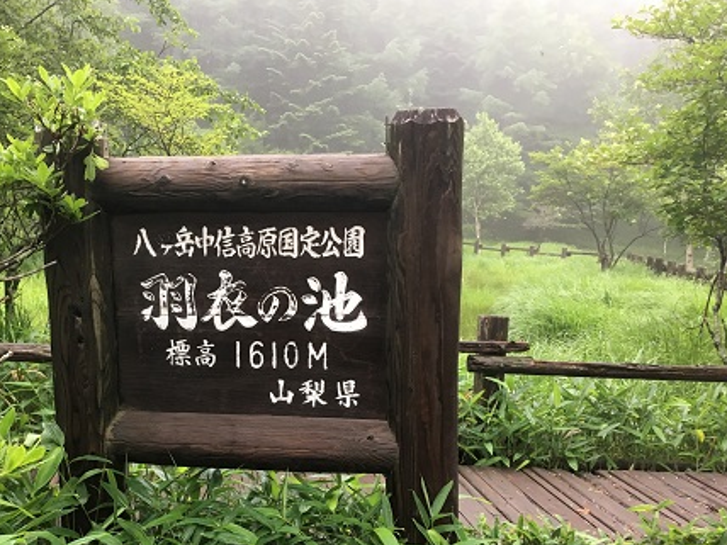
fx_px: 861
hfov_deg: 45.2
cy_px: 357
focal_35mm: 41
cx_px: 256
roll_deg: -2.8
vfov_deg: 34.9
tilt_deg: -9.0
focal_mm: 4.15
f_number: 2.2
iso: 32
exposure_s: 1/30
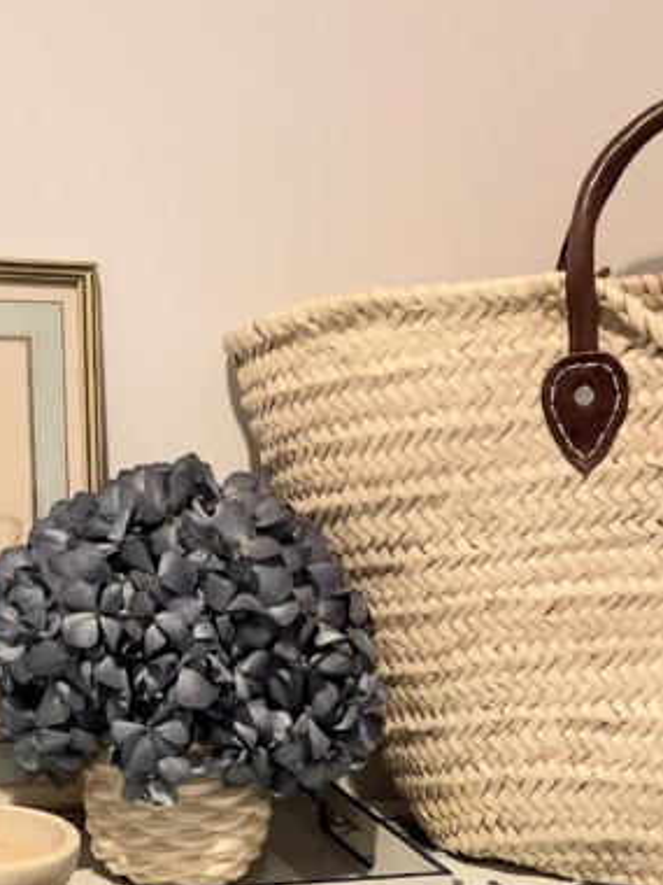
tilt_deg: -23.7
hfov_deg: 21.0
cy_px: 1020
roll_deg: -2.8
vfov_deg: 25.4
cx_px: 237
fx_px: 1788
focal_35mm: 70
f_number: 1.6
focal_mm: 5.1
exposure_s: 1/33
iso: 500
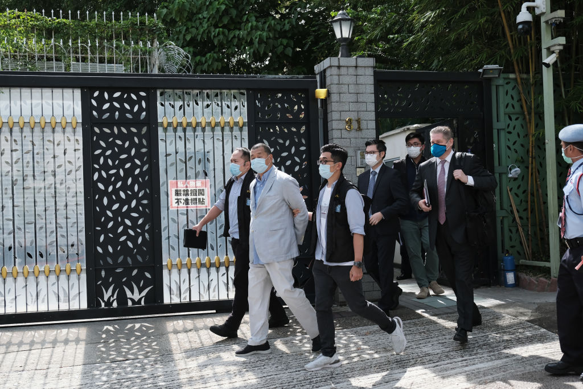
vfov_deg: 29.9
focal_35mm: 45
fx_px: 729
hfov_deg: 43.6
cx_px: 292
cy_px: 194
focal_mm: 30.2
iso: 400
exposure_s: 1/1250
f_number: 3.6
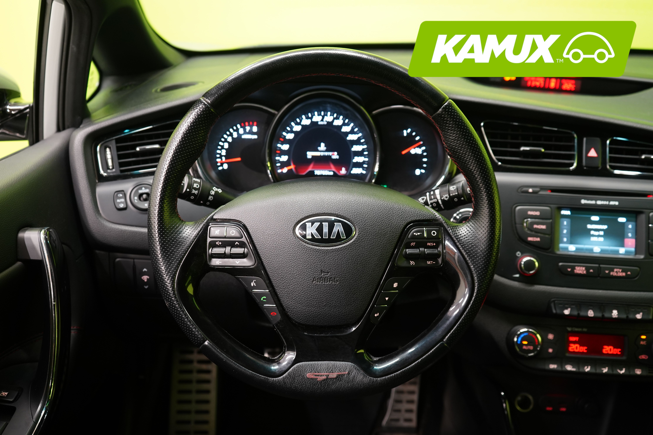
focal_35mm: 36
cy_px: 218
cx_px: 326
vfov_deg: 36.9
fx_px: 653
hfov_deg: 53.1
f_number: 5
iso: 1250
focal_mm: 36
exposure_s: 1/20
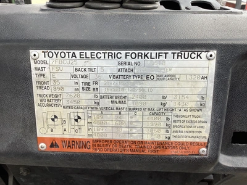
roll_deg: -0.9
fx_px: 221
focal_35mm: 31
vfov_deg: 45.4
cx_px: 124
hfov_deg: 58.4
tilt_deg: -26.2
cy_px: 92
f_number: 2.4
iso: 32
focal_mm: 3.3
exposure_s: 1/100
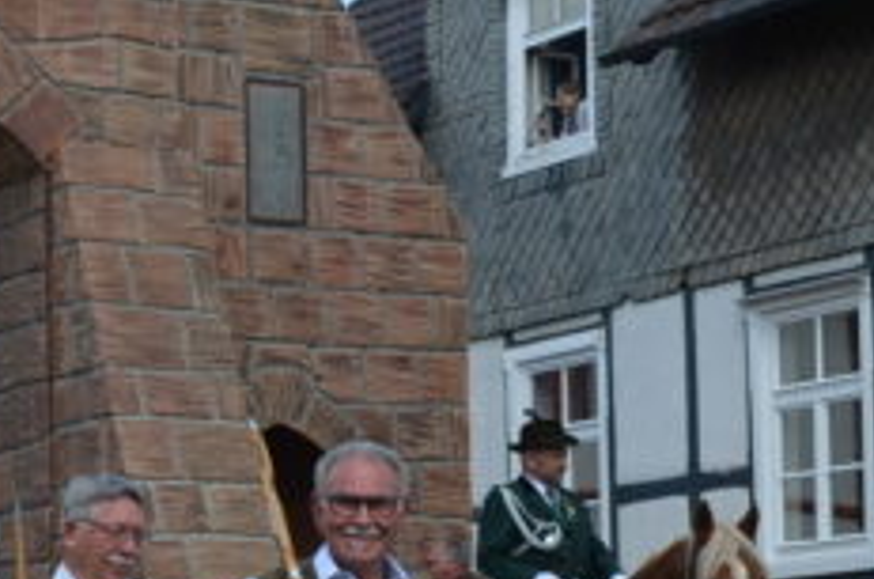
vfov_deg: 10.2
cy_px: 553
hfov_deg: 15.2
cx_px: 4
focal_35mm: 133
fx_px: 3222
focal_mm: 20
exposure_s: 1/250
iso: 180
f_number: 8
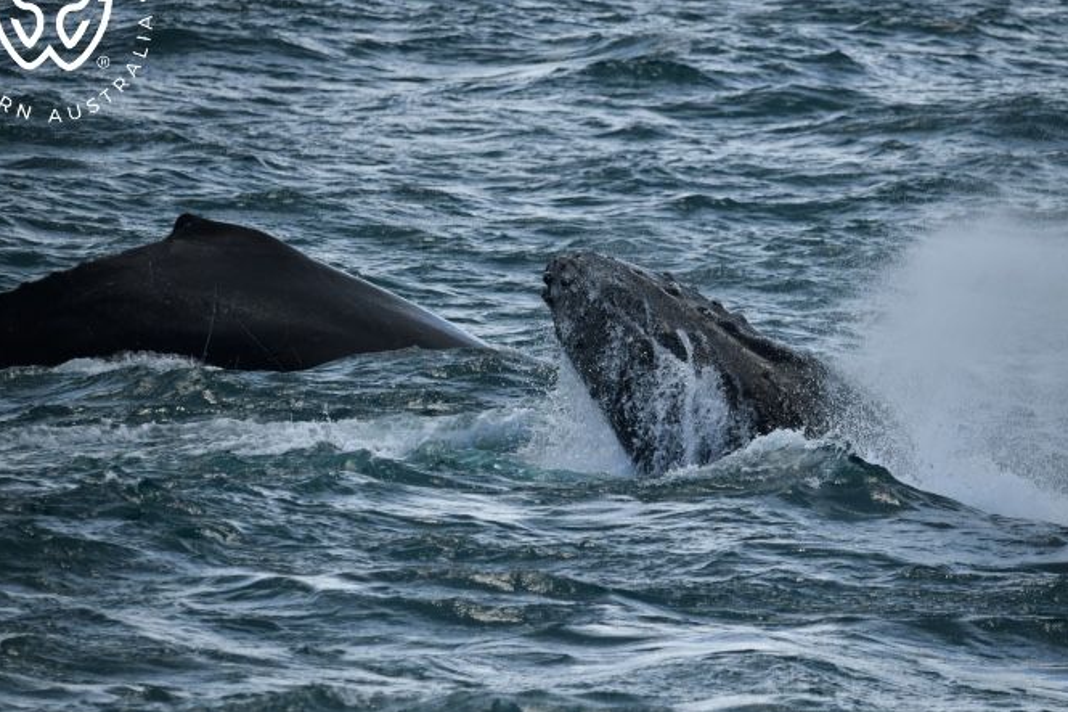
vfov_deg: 2.5
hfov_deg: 3.8
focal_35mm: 541
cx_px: 586
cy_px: 338
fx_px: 16045
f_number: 6
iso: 1000
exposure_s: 1/8000
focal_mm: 450
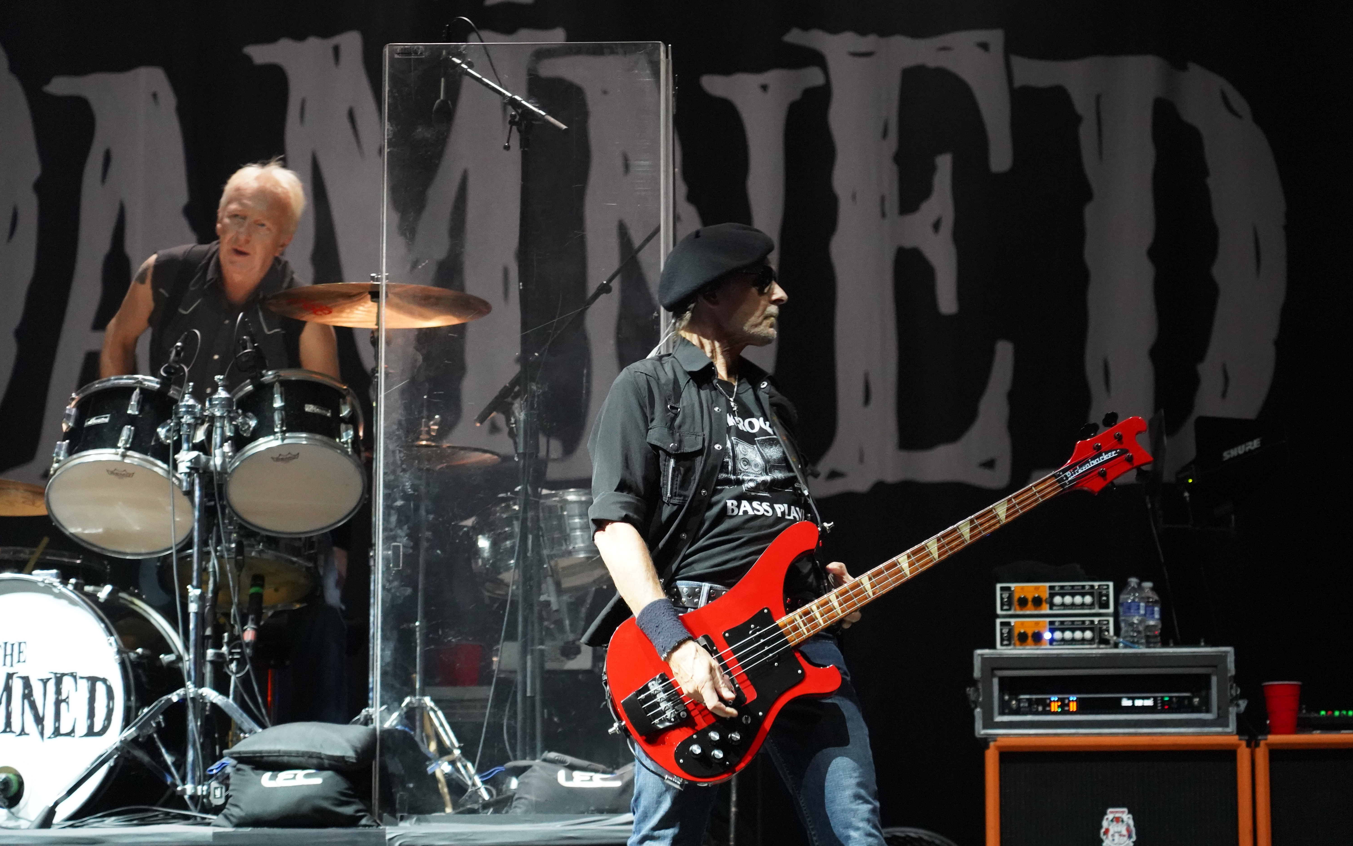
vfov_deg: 13.3
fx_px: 3614
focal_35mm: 98
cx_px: 676
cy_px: 436
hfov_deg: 21.2
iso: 12800
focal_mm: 96
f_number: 4
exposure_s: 1/125
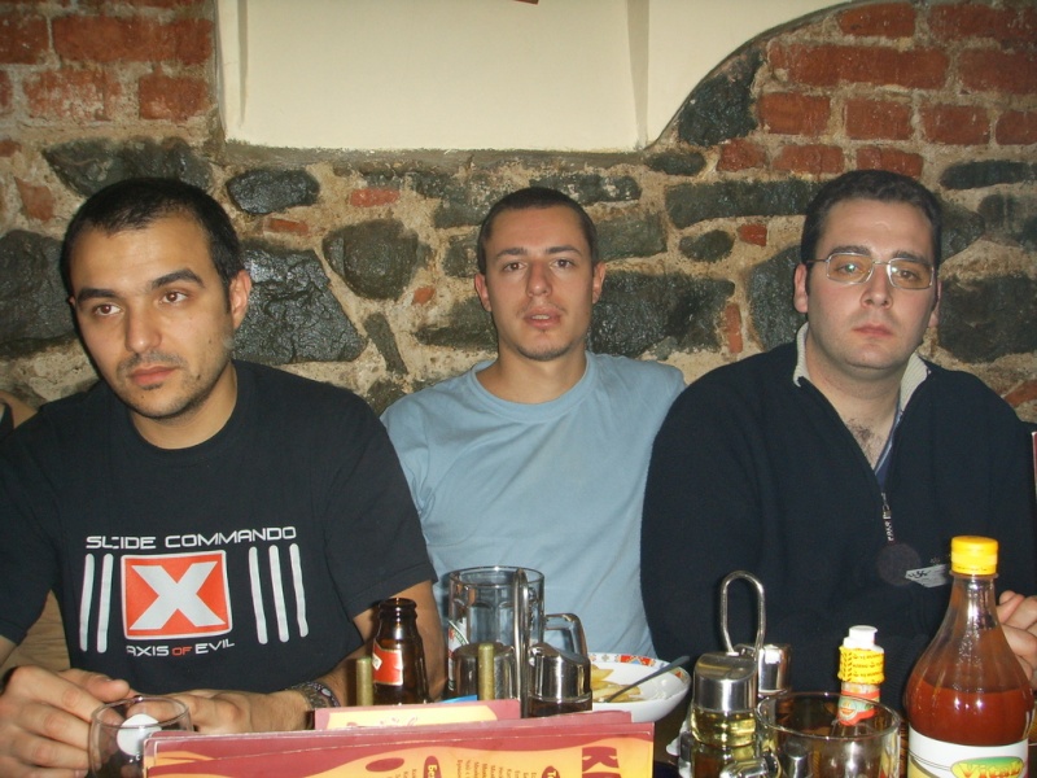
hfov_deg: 47.9
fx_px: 1168
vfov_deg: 36.8
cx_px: 518
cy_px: 389
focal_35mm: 39
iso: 110
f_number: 3.5
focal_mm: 6.6
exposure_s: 1/45
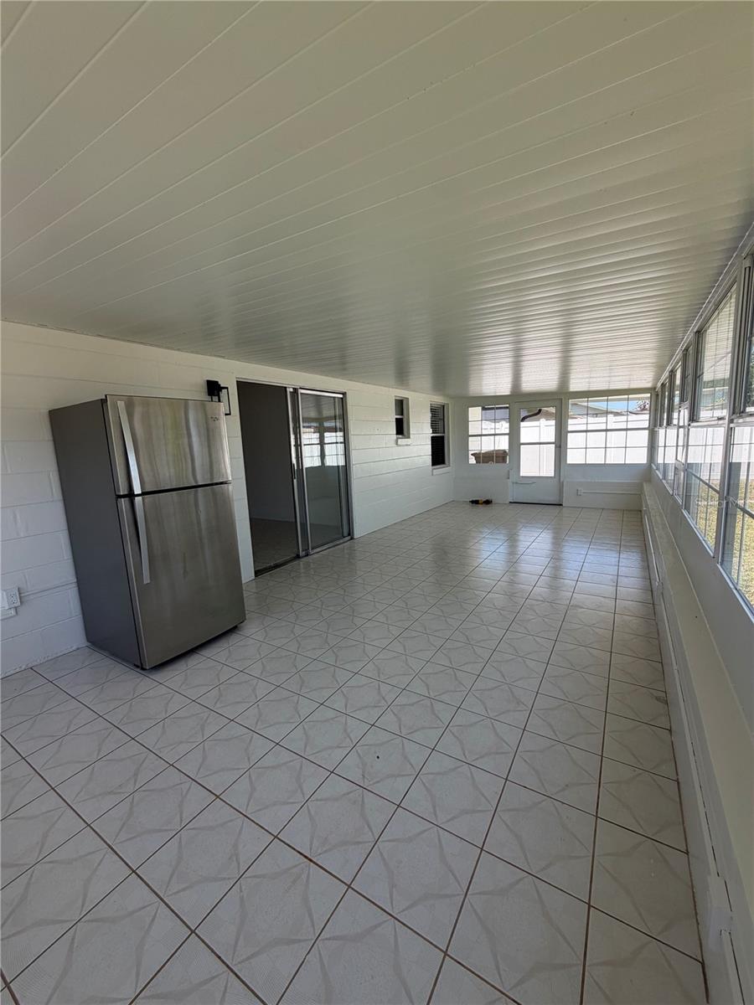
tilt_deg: -8.7
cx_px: 377
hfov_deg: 85.7
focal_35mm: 14
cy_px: 502
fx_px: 407
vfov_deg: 102.1
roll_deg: +3.4
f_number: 2.2
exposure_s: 1/502
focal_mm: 2.22
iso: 64
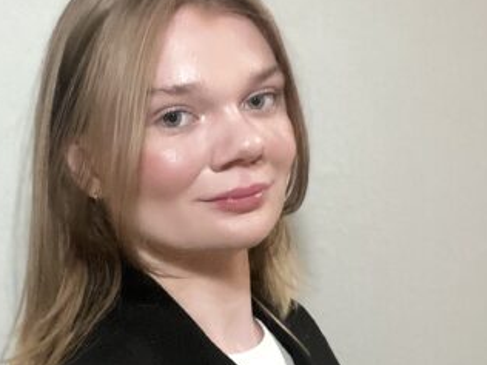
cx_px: 213
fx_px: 535
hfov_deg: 48.9
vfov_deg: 37.6
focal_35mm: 38
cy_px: 146
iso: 500
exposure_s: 1/30
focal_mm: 2.71
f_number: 2.2
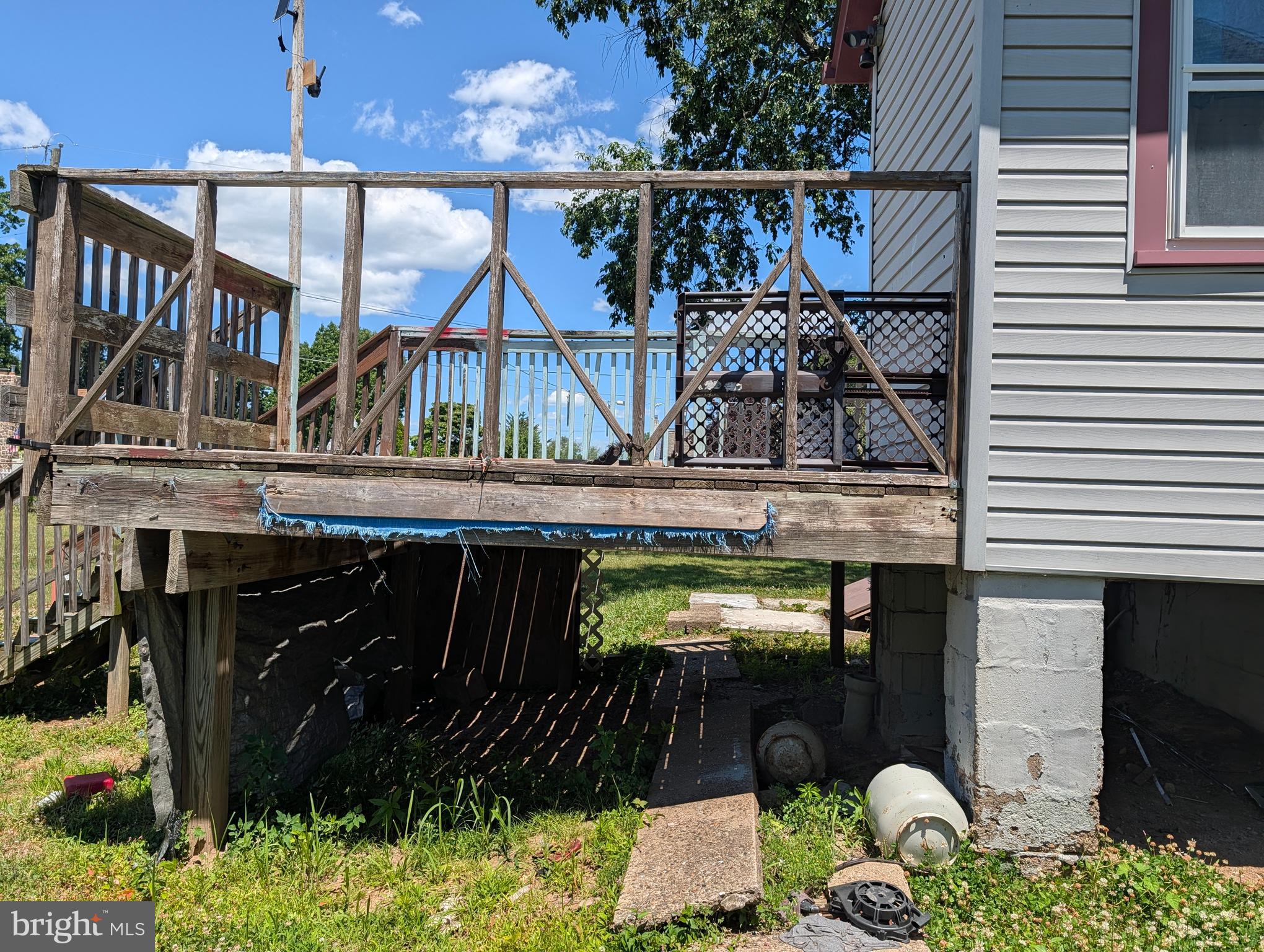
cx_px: 632
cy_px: 476
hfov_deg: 71.5
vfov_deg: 56.9
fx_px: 878
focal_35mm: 24
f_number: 1.68
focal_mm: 6.9
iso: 20
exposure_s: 1/1272
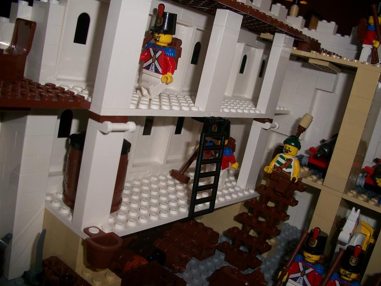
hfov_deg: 52.6
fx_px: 385
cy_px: 143
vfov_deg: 40.7
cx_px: 190
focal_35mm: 35
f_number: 3.1
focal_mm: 6.3
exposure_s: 1/30
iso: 80
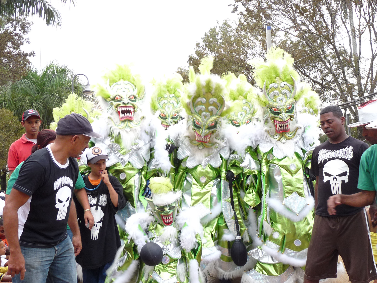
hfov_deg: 44.8
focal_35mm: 42
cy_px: 142
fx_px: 457
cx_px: 188
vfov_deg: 34.3
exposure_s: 1/50
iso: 100
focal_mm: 5.3
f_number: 3
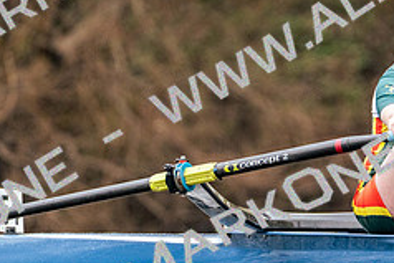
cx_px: 354
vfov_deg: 0.9
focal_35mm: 1464
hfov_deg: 1.4
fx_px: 16032
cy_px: 128
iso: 3200
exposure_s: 1/2000
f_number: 6.3
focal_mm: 600
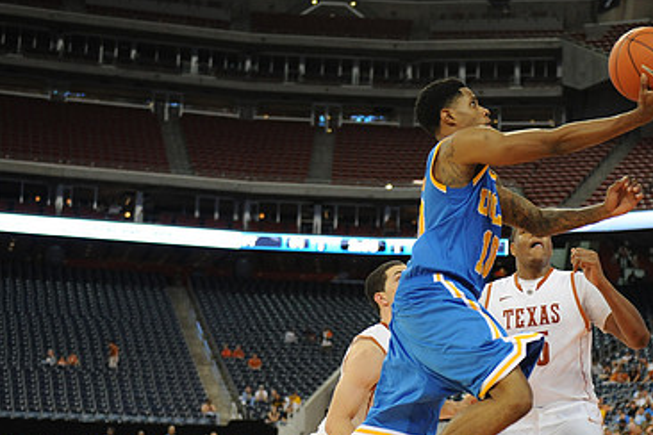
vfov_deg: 17.9
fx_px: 1378
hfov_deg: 26.3
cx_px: 489
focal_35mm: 76
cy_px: 293
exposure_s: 1/1000
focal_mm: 48
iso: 2500
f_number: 2.8
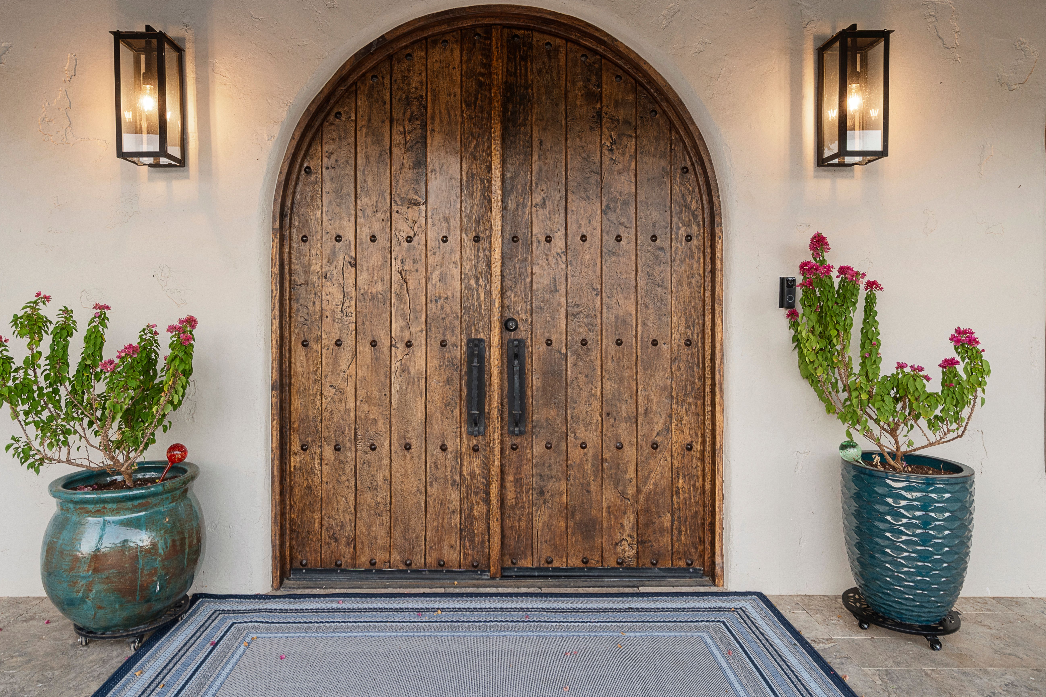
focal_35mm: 23
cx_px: 506
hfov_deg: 76.1
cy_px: 299
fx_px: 668
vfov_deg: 54.9
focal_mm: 20
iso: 800
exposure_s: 1/15
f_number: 8
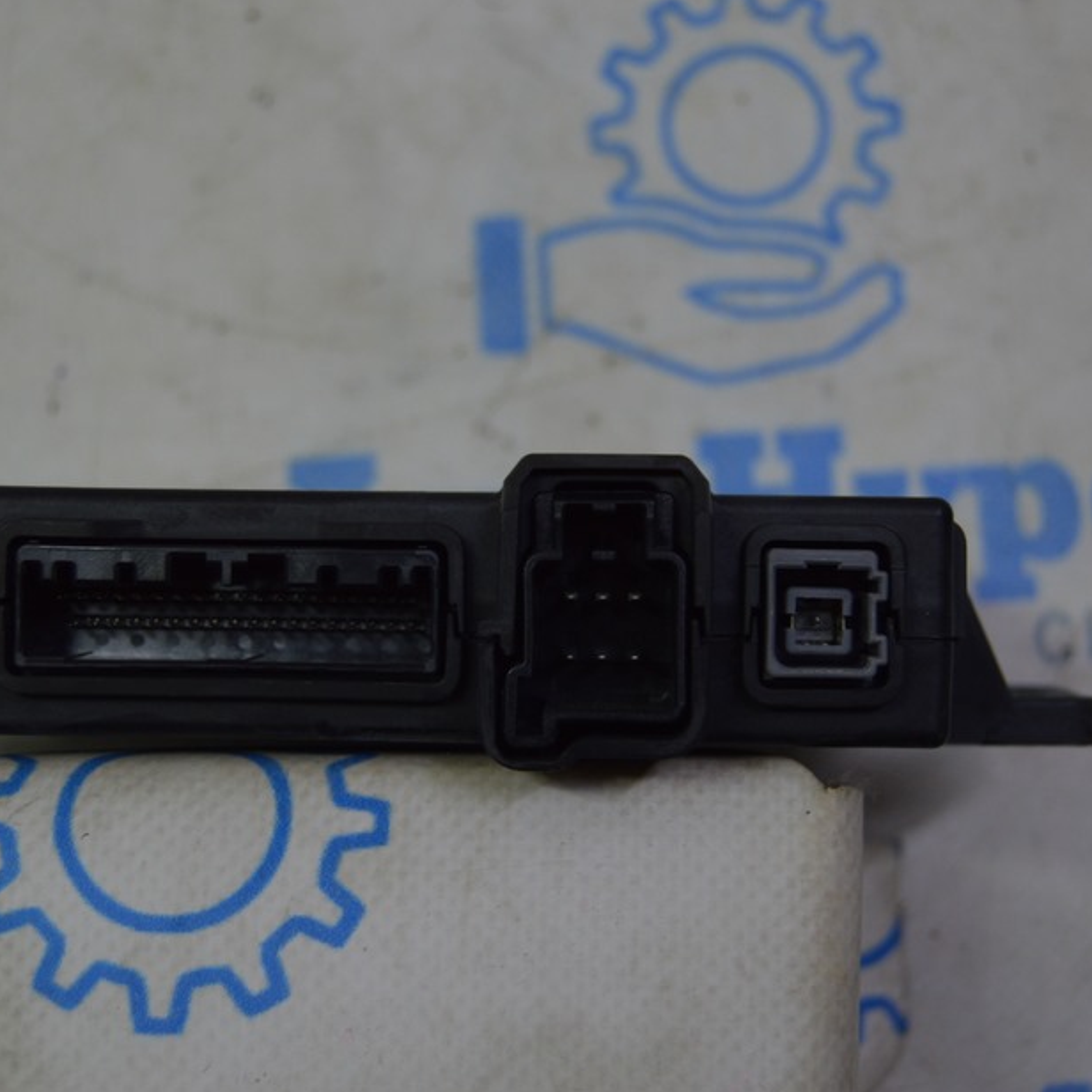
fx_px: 2570
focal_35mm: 72
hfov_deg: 24.0
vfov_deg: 24.0
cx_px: 560
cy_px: 540
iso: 400
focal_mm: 34
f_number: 5
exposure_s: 1/100
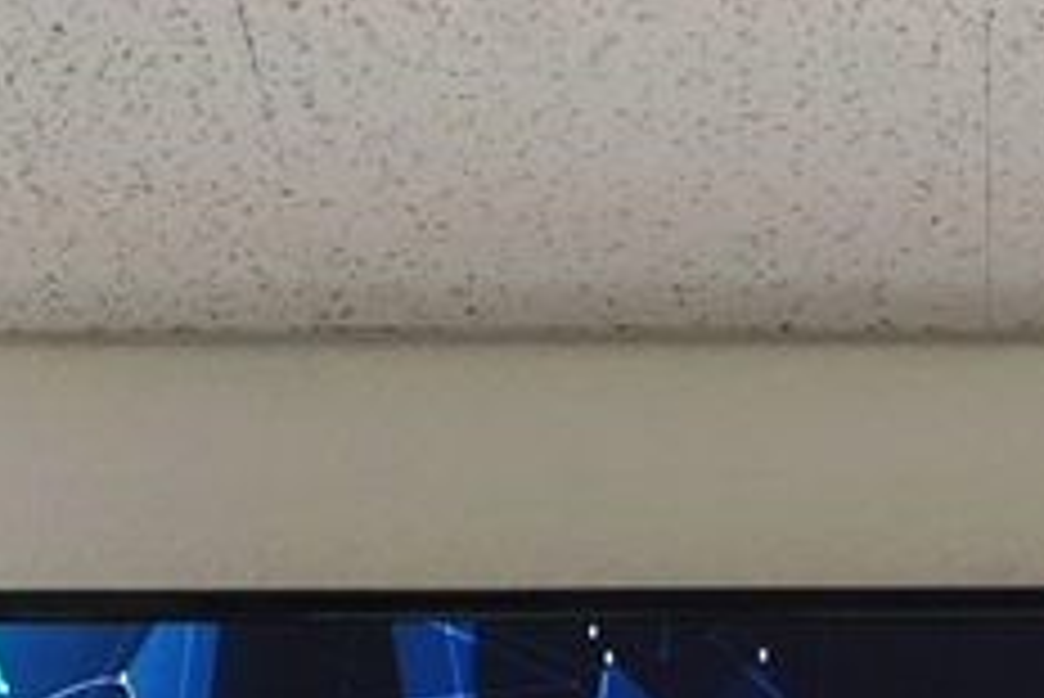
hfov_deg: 6.8
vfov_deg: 4.5
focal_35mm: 302
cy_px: 1425
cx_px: 1130
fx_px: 8763
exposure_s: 1/100
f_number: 6.3
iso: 800
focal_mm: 70
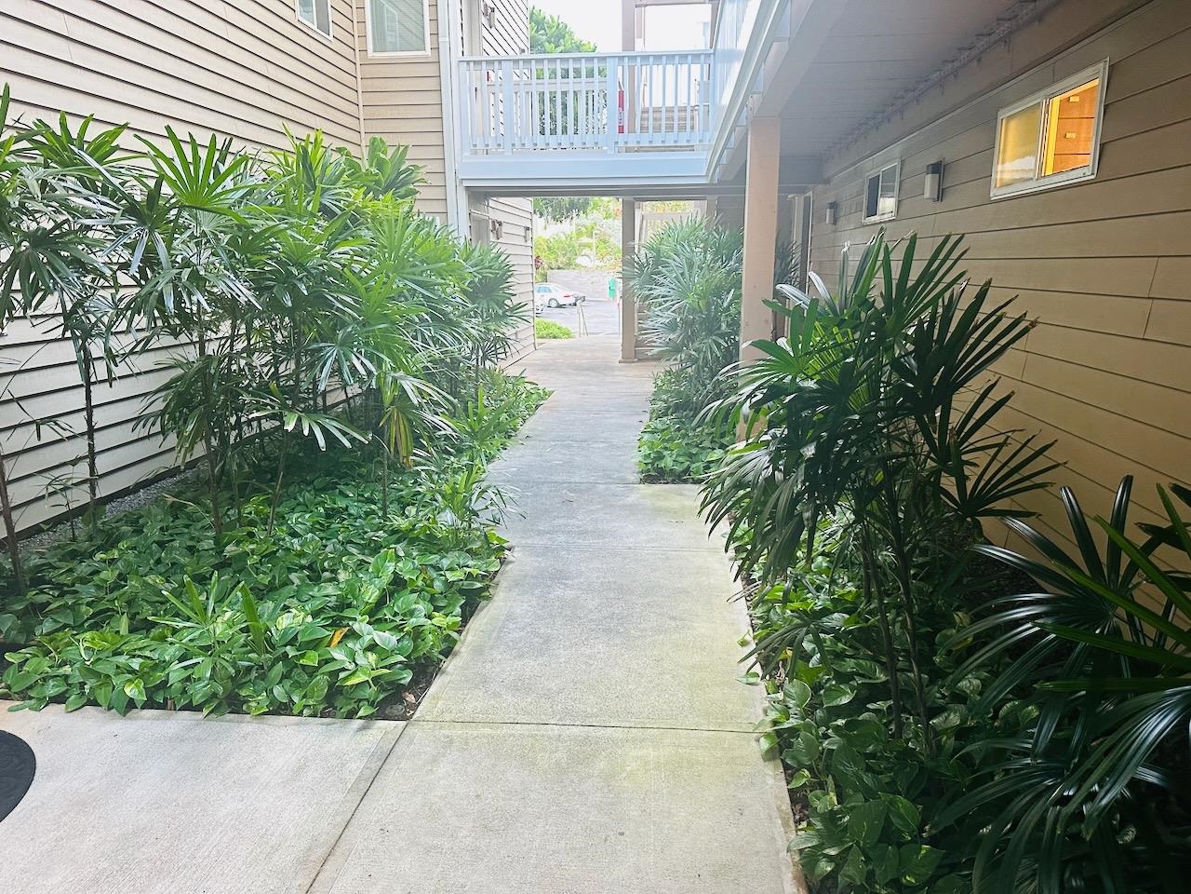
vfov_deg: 56.8
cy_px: 447
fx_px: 826
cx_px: 596
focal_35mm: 24
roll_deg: +0.0
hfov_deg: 71.6
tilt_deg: -12.4
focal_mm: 6.86
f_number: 1.78
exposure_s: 1/60
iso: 250
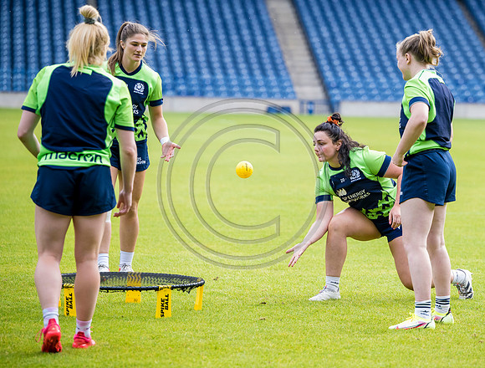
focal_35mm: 177
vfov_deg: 8.5
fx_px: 2484
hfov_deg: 11.1
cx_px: 319
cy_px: 171
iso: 800
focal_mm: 140
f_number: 3.2
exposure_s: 1/1000
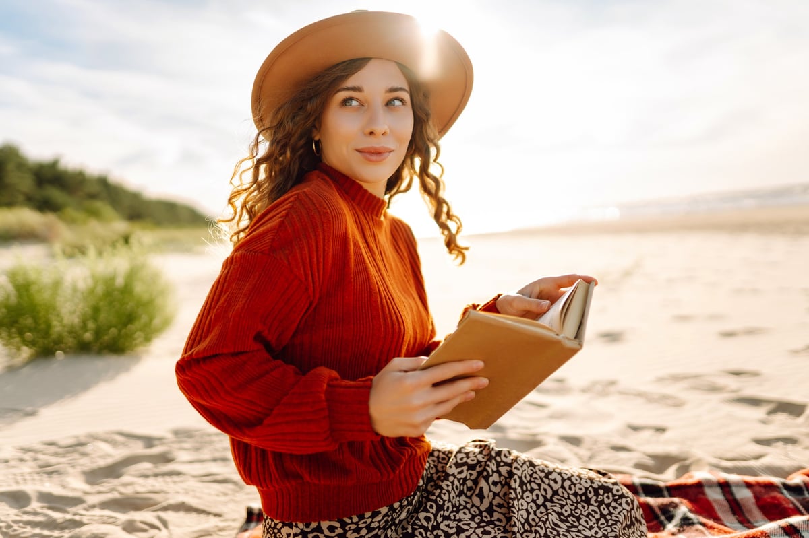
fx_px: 786
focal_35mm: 35
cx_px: 404
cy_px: 269
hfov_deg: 54.5
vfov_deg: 37.8
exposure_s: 1/4000
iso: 125
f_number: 1.4
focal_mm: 35
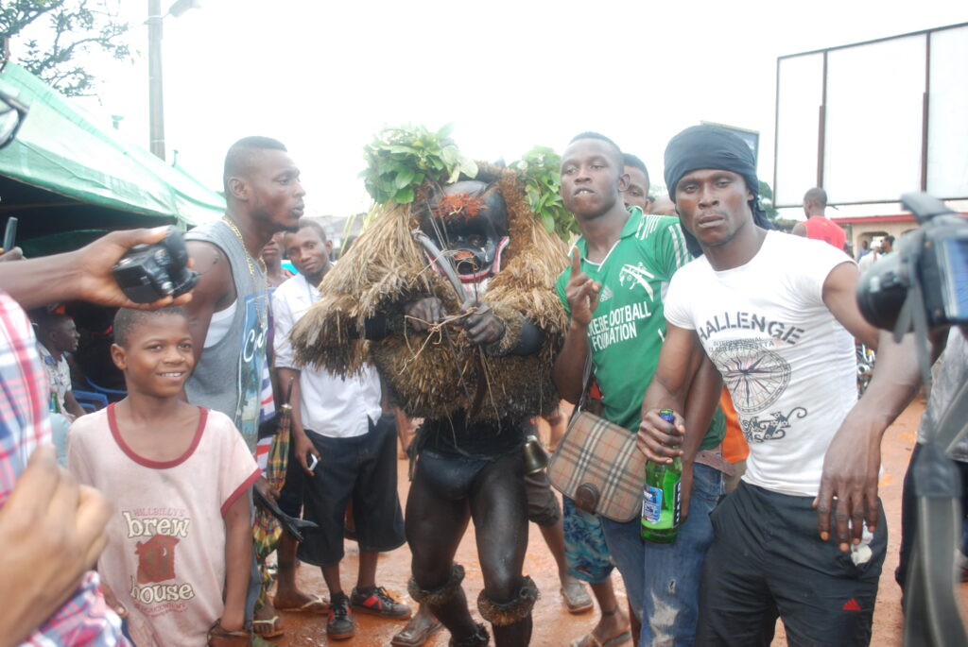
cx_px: 484
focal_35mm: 33
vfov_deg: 40.1
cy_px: 324
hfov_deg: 57.2
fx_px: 888
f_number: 4
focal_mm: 22
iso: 200
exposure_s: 1/80
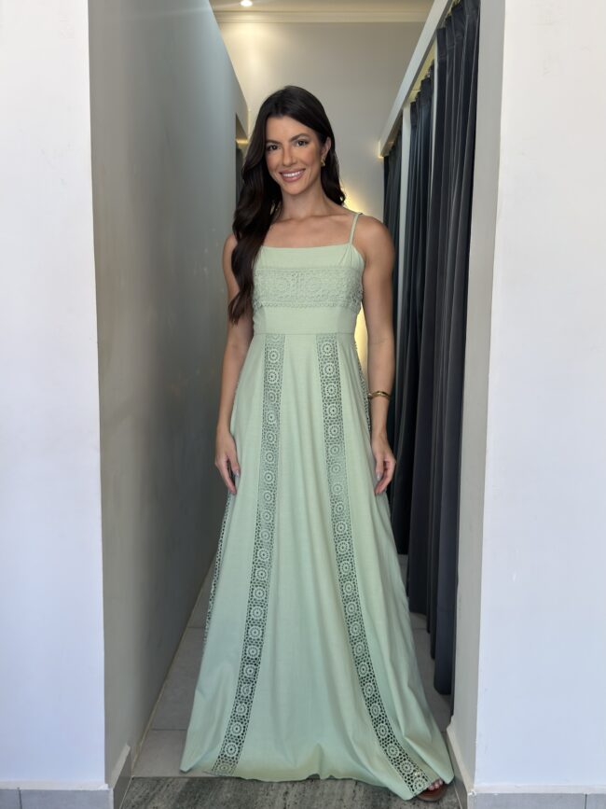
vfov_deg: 60.0
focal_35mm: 30
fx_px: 700
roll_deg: -0.8
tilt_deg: -7.8
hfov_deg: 46.8
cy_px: 404
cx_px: 303
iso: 100
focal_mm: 6.76
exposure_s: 1/120
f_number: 1.78
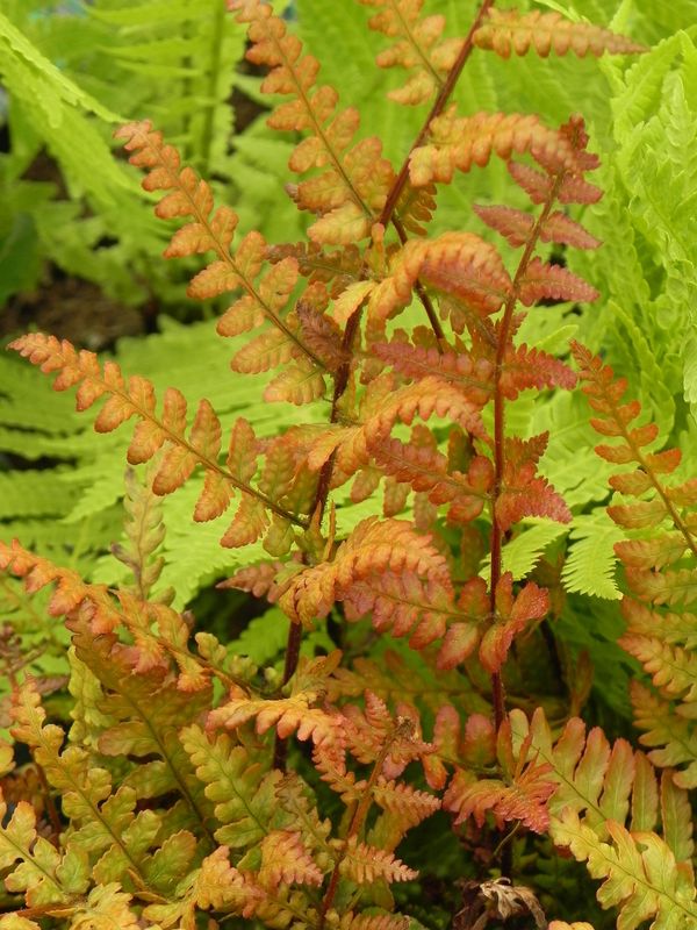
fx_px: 3141
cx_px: 348
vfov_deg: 16.8
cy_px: 465
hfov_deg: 12.7
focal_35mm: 117
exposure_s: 1/400
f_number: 4.5
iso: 160
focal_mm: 20.8
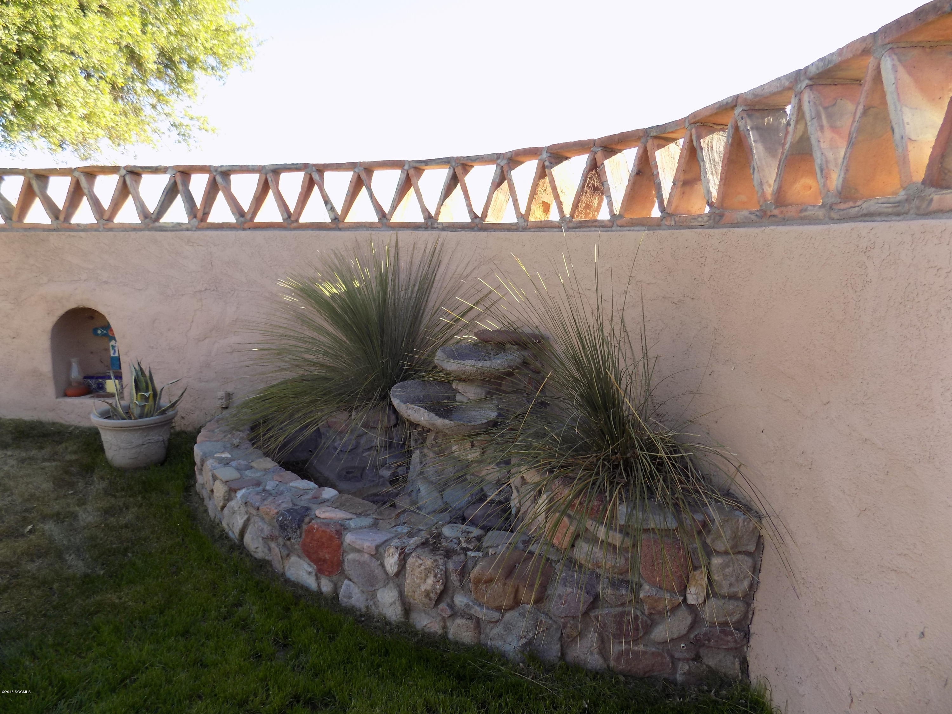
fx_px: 633
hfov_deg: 73.9
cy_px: 357
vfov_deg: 58.9
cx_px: 476
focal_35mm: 23
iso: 80
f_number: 3.1
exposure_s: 1/200
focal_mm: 4
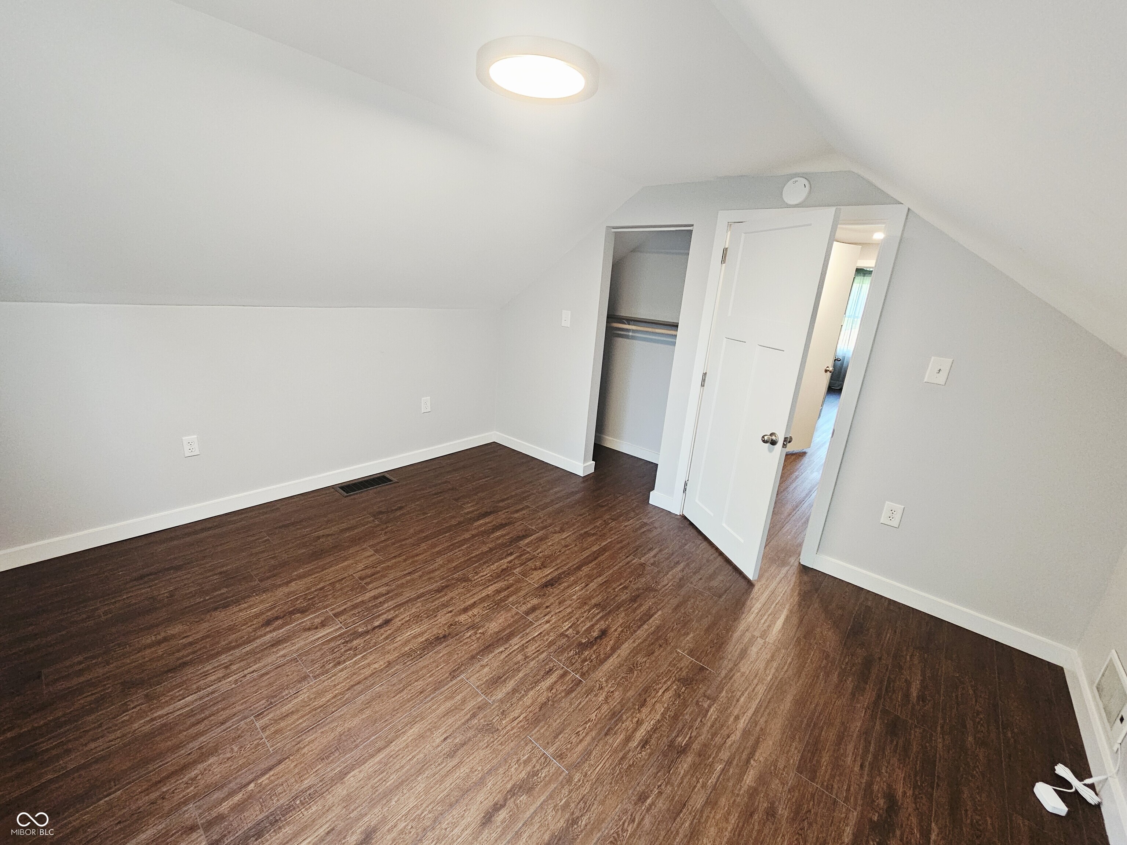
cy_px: 422
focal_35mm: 13
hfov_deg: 106.2
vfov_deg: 89.9
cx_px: 564
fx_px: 423
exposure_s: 1/60
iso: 400
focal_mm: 2.2
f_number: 2.2
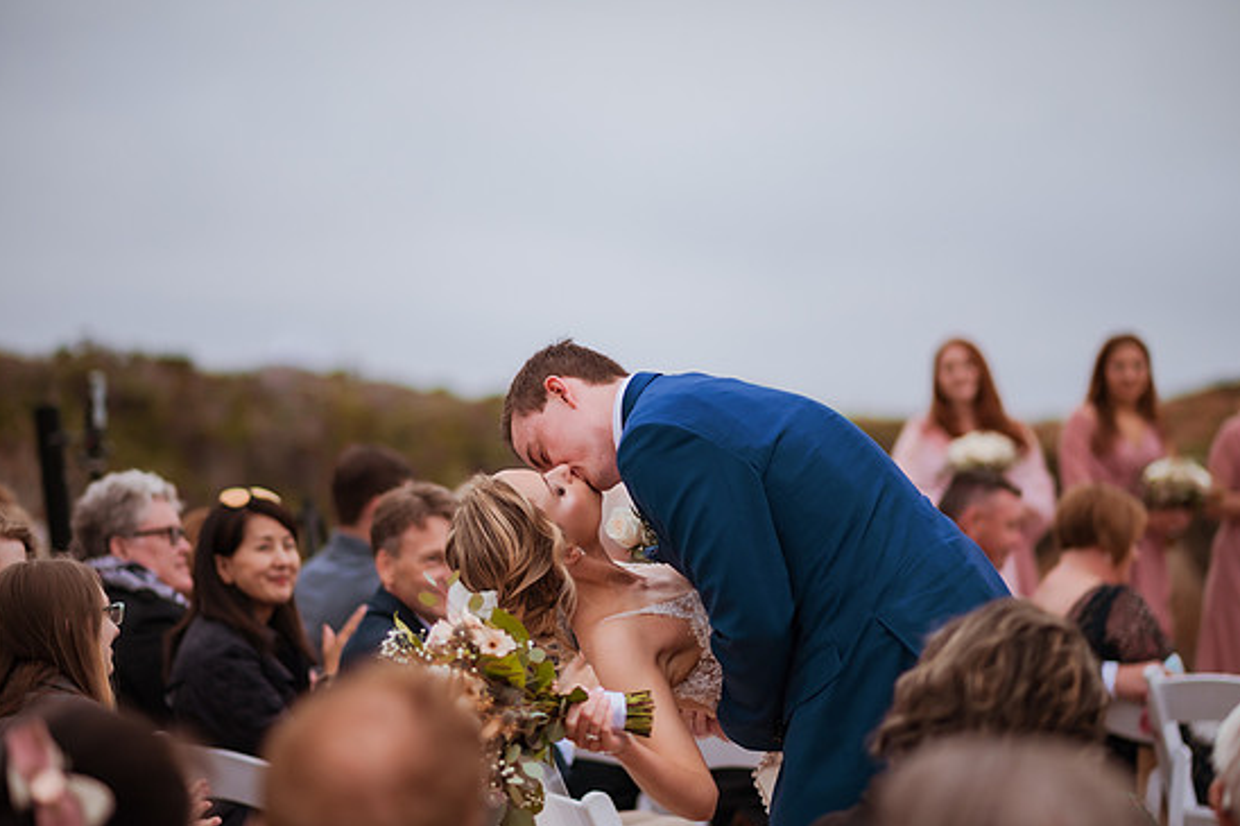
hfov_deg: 22.6
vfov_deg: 15.2
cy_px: 396
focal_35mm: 90
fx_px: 3099
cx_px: 645
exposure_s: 1/2500
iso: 200
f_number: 1.8
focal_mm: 85
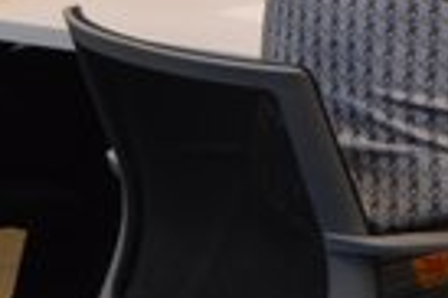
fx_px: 2497
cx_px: 886
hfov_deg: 9.6
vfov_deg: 6.3
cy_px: -565
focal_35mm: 201
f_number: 3.8
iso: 560
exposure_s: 1/60
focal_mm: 23
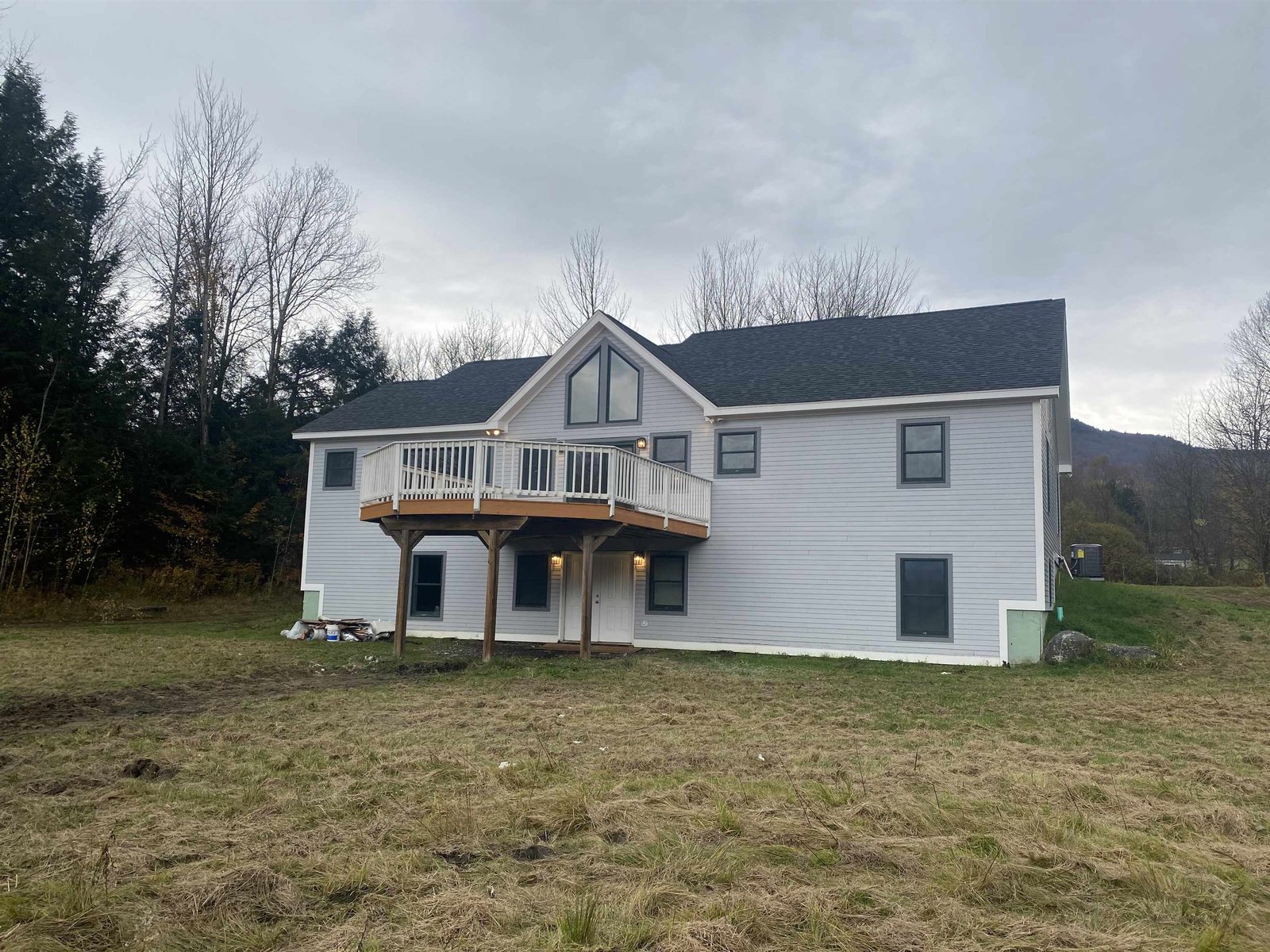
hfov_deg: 67.3
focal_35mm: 26
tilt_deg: +6.6
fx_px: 954
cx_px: 635
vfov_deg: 53.1
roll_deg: -1.3
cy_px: 476
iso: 32
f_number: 1.8
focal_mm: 4.25
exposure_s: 1/623
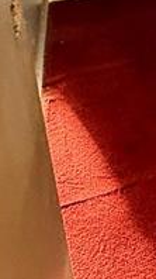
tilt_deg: -15.8
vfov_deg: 23.4
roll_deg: -1.8
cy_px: -94
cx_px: 438
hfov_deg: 11.1
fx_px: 582
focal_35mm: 79
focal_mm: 2.22
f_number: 2.2
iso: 500
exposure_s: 1/60
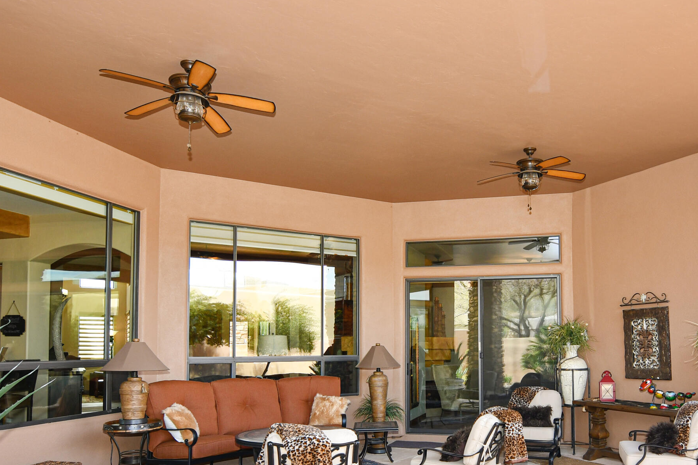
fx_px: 523
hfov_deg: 66.1
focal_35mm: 27
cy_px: 318
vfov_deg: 47.0
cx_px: 446
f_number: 5
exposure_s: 1/100
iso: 200
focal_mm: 11
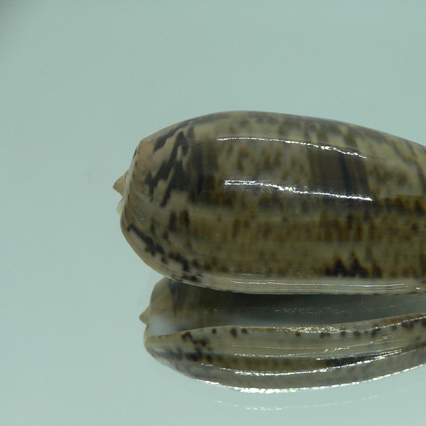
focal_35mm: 50
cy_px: 253
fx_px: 696
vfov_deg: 33.9
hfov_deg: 33.3
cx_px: 325
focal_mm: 4.6
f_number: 2.8
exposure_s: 1/60
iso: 100
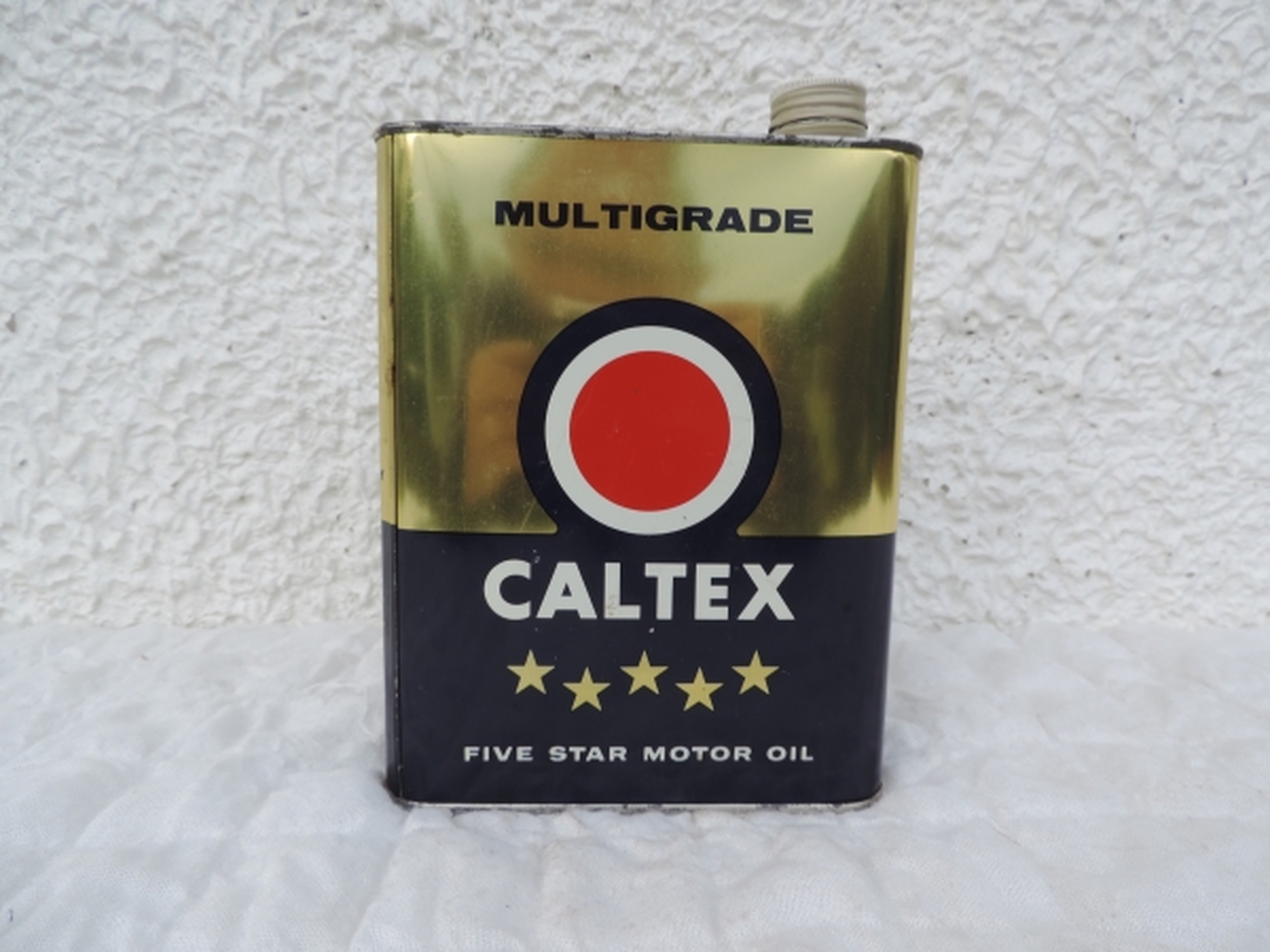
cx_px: 635
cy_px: 476
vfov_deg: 56.8
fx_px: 881
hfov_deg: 71.6
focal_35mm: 24
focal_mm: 4.3
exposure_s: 1/160
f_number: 3
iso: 80
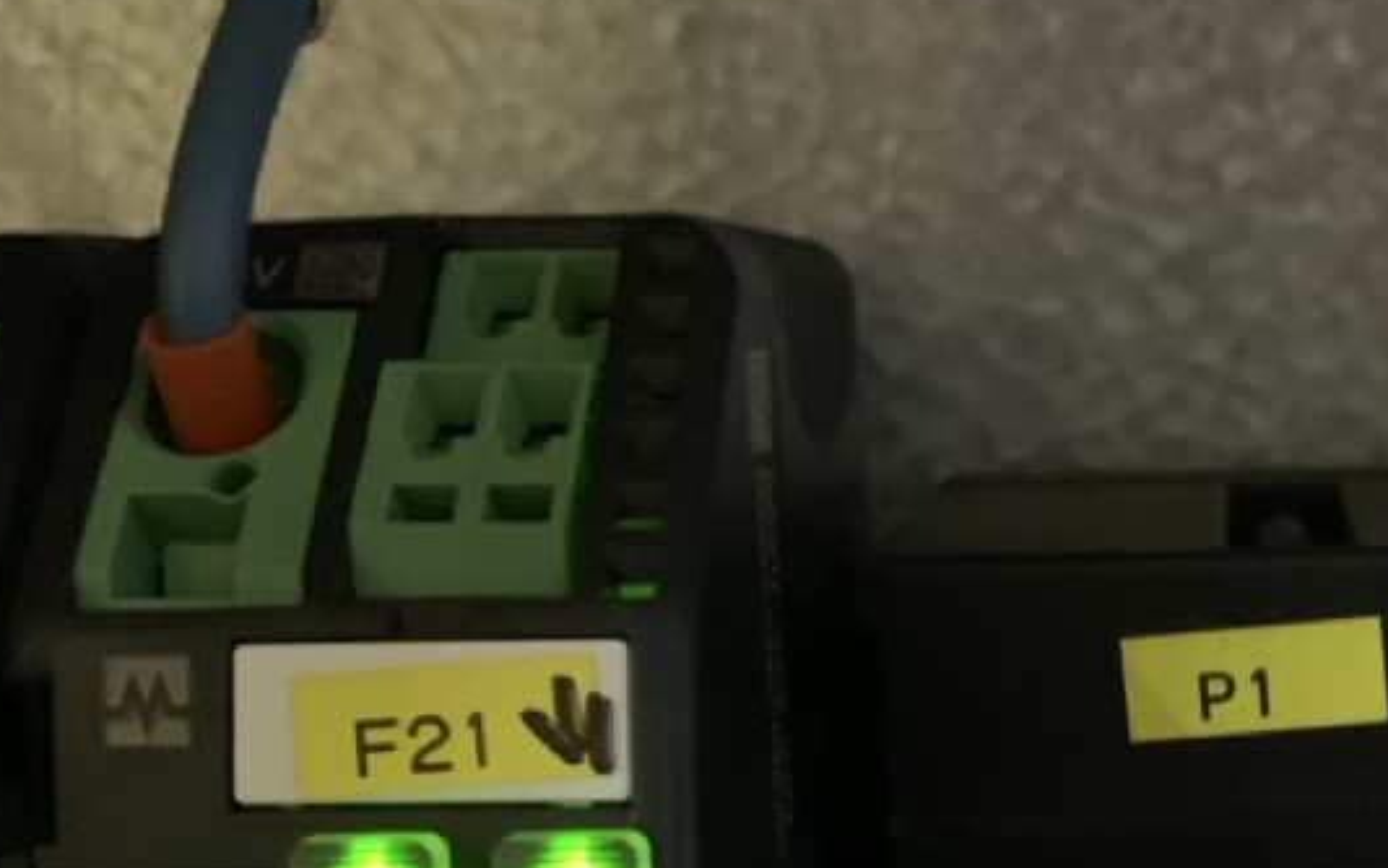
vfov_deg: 18.7
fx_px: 2497
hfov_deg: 30.3
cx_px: 1125
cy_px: 1045
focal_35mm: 66
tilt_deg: -16.0
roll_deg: +2.0
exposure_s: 1/15
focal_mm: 4.25
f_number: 1.8
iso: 800
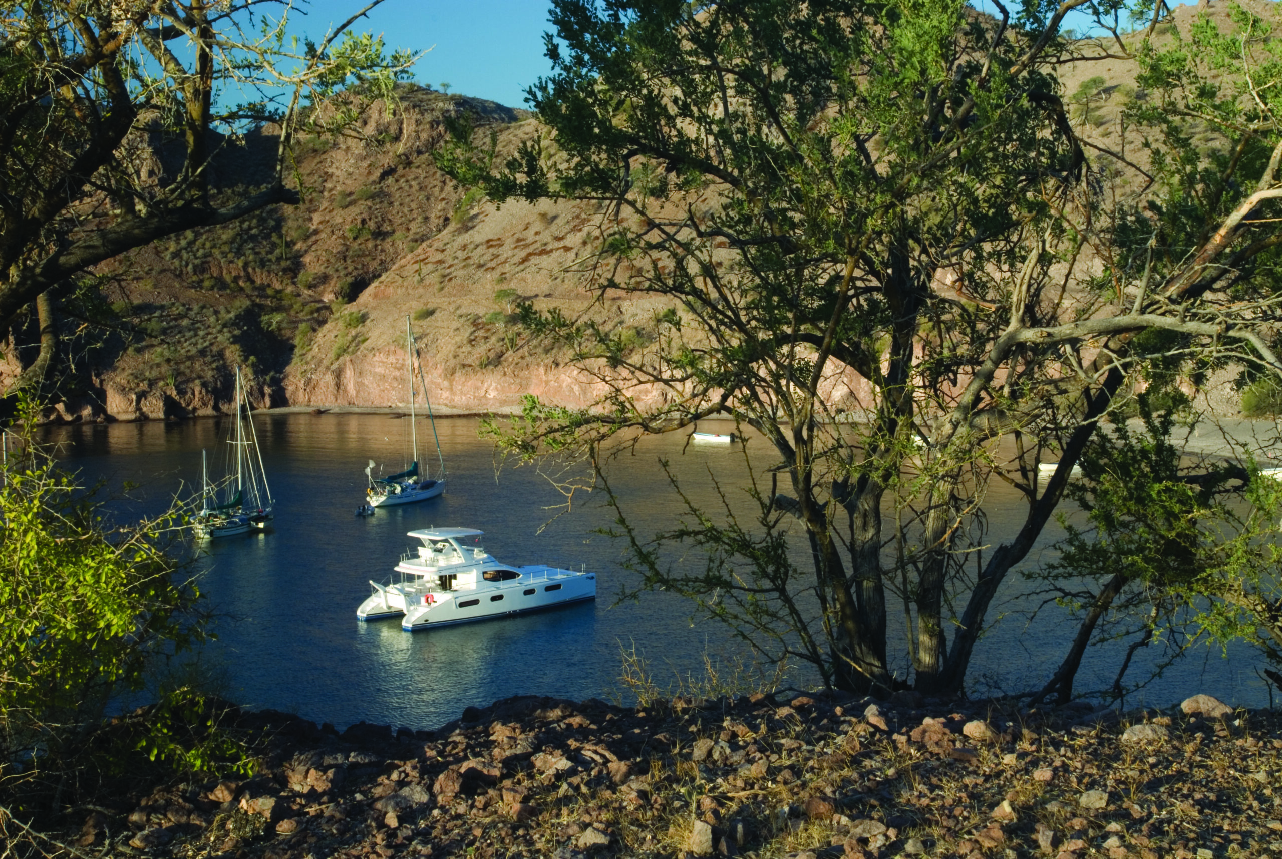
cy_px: 430
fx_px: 1872
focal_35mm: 52
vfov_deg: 25.8
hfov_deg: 37.8
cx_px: 641
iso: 200
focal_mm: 35
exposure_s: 1/10
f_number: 22
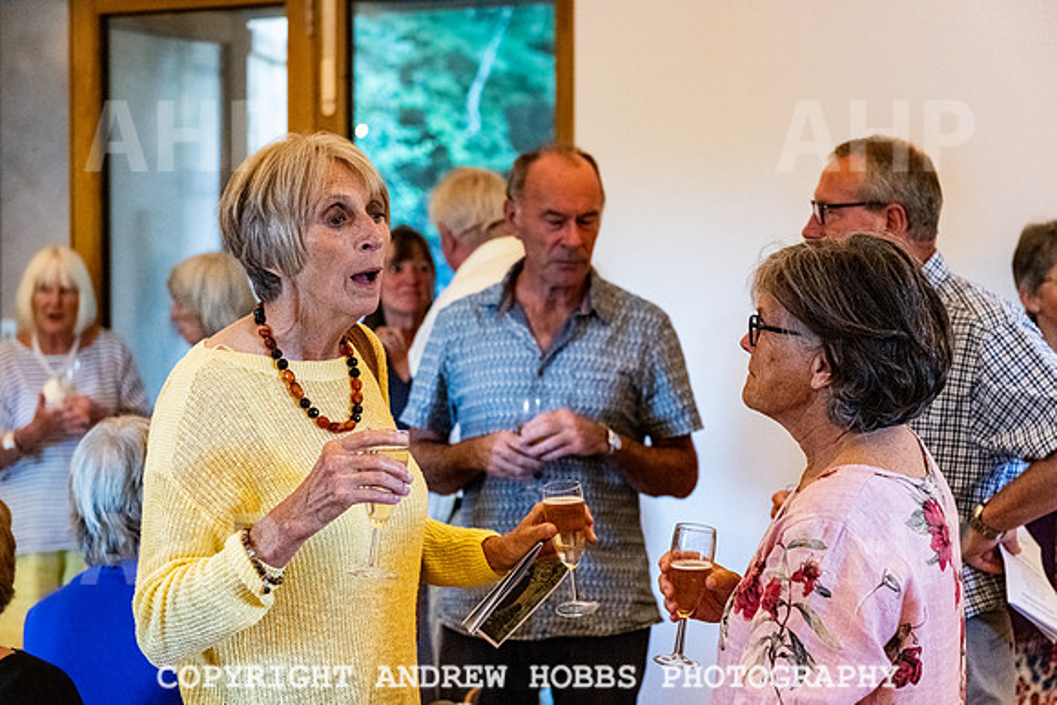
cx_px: 528
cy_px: 352
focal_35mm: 70
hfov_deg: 28.8
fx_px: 2056
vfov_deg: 19.5
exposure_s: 1/400
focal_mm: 70
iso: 6400
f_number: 4.5
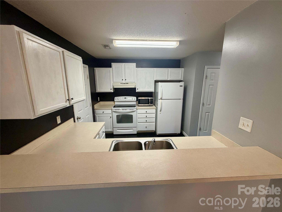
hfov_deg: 102.1
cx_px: 141
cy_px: 106
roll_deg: +0.1
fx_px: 114
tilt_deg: -13.0
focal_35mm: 14
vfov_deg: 85.7
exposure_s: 1/60
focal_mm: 2.22
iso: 160
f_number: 2.2
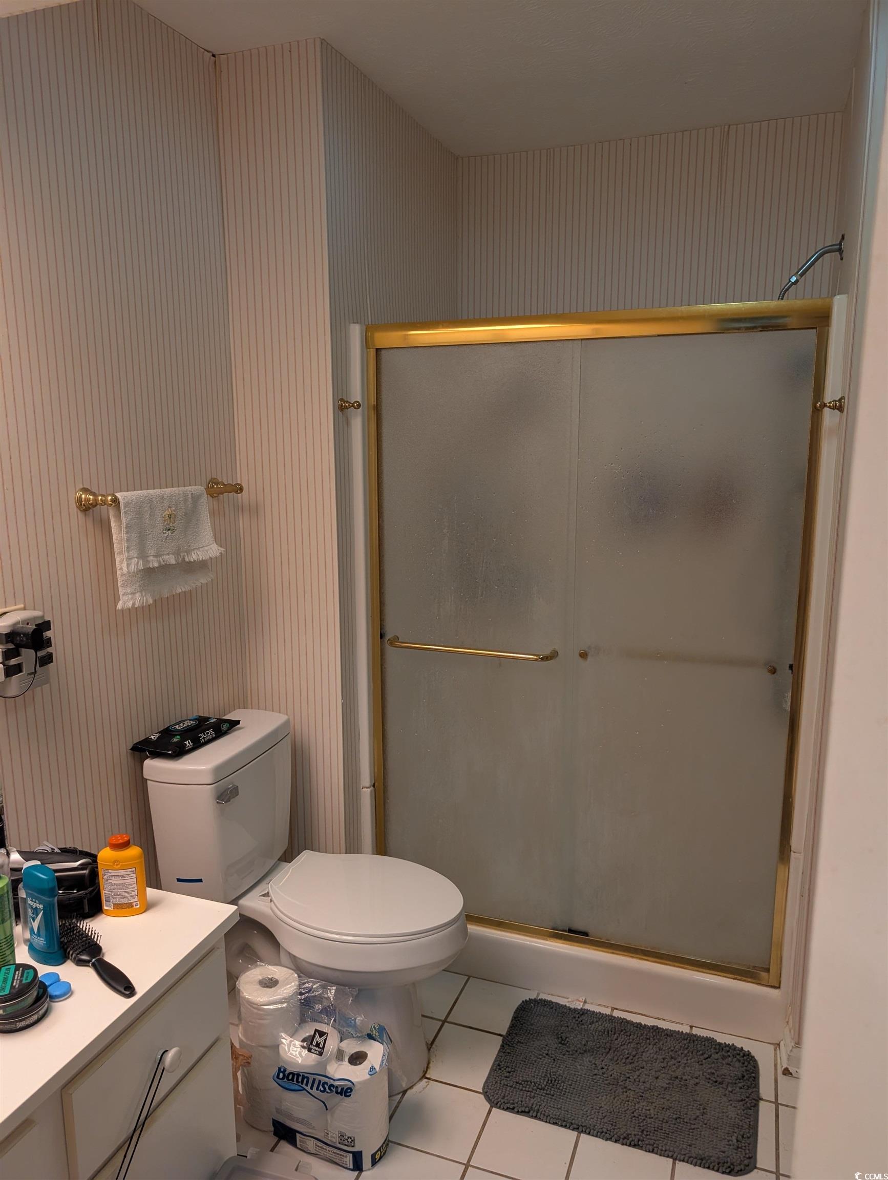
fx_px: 819
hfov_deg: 56.9
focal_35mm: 24
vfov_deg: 71.5
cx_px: 444
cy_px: 590
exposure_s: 1/120
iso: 322
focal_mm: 6.9
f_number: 1.68
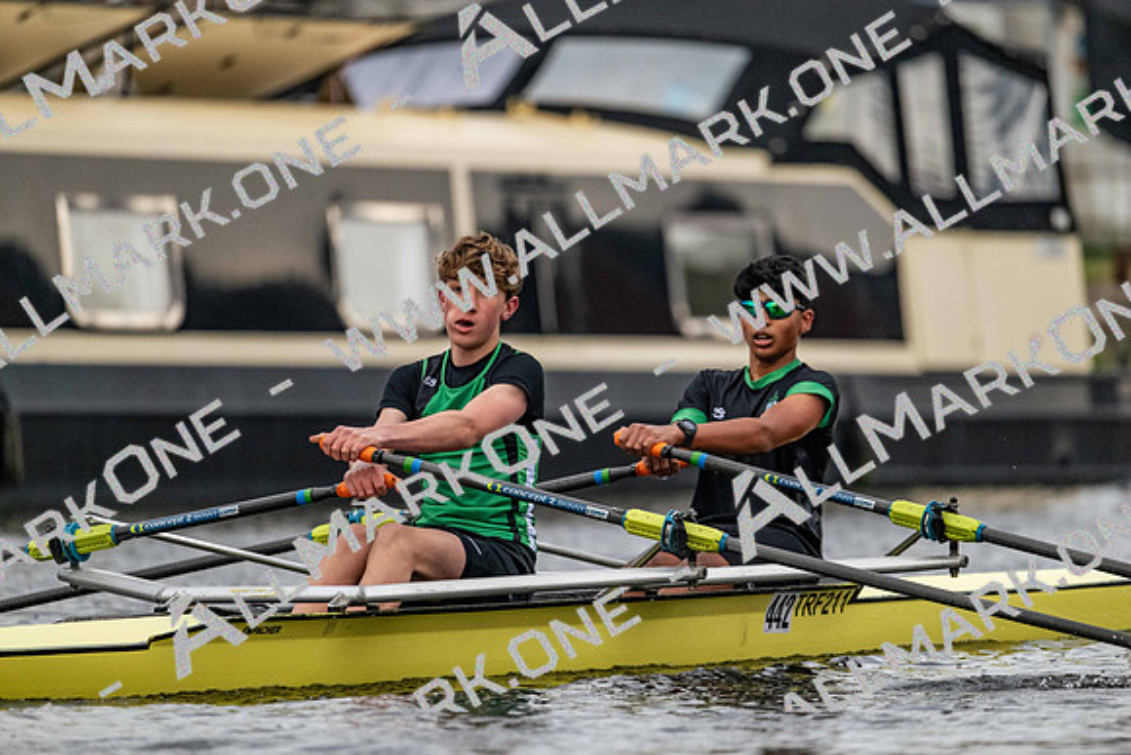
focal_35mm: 400
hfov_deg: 5.2
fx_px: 12569
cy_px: 378
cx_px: 566
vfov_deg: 3.4
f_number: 4.5
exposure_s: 1/2000
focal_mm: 400
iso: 3600
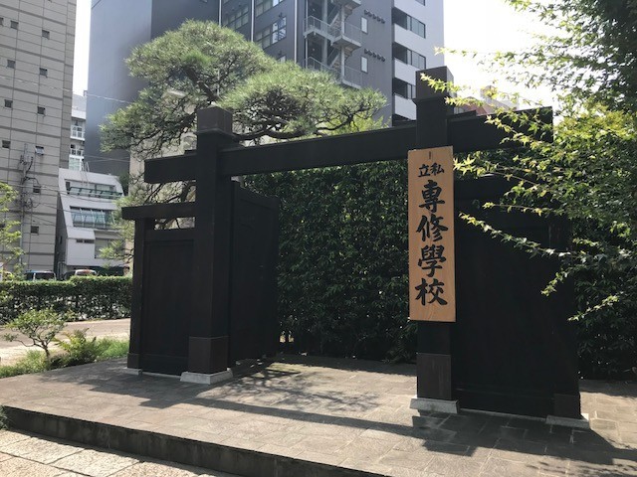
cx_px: 318
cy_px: 238
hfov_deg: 63.4
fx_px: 515
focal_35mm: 28
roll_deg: +0.3
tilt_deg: +5.5
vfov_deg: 49.7
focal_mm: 3.99
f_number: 1.8
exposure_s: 1/760
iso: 20
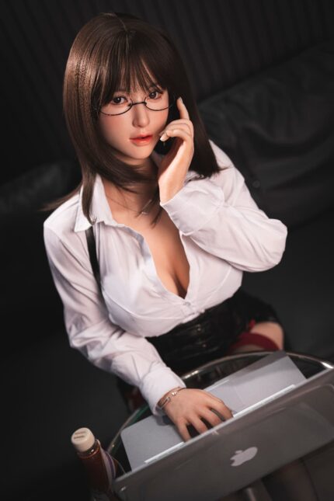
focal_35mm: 50
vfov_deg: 39.6
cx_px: 167
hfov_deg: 27.0
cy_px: 250
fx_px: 696
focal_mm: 50
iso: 125
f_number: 1.8
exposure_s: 1/160
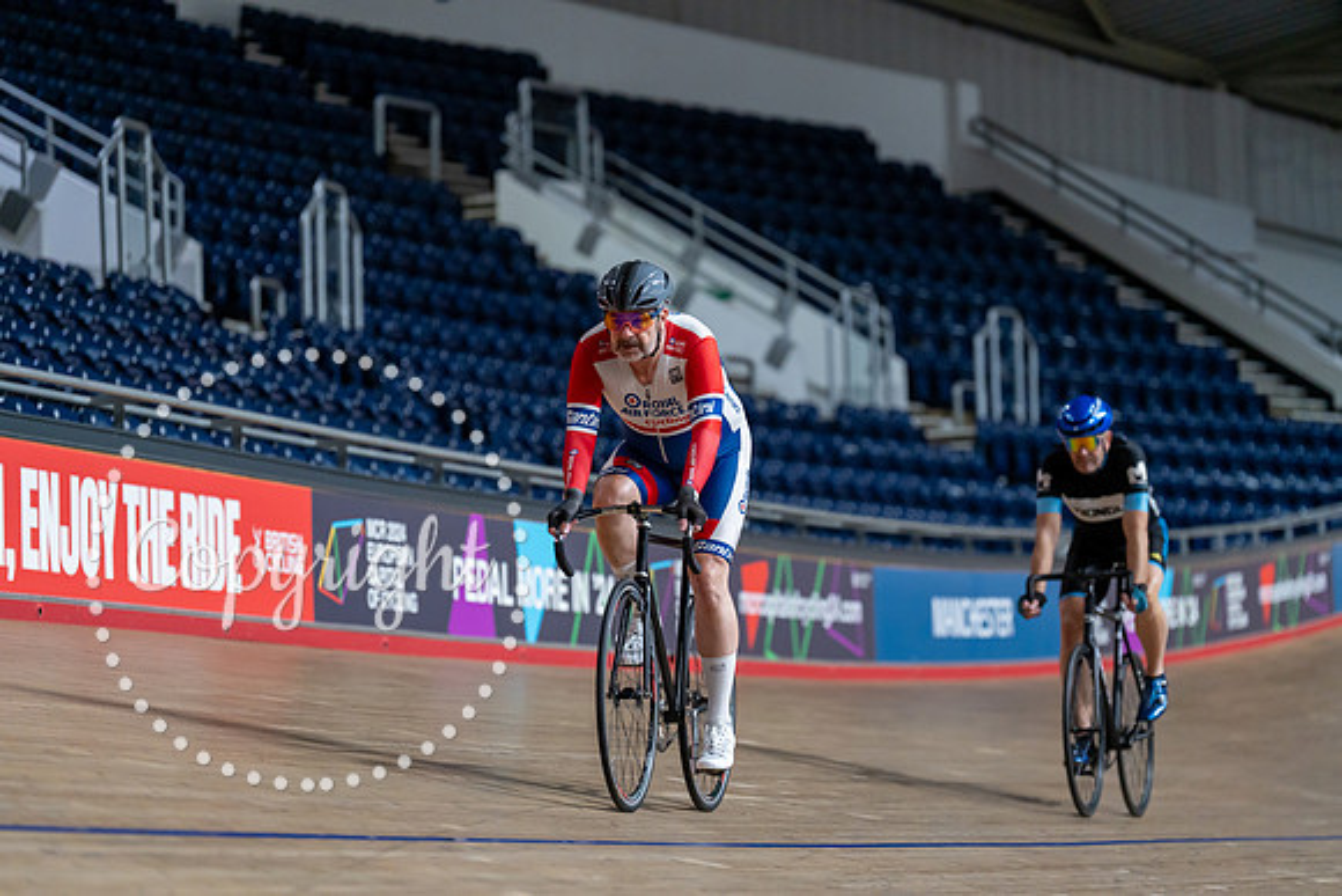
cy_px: 448
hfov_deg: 14.1
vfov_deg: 9.4
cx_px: 671
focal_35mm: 146
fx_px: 5444
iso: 3200
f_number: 2.8
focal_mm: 146
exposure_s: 1/800
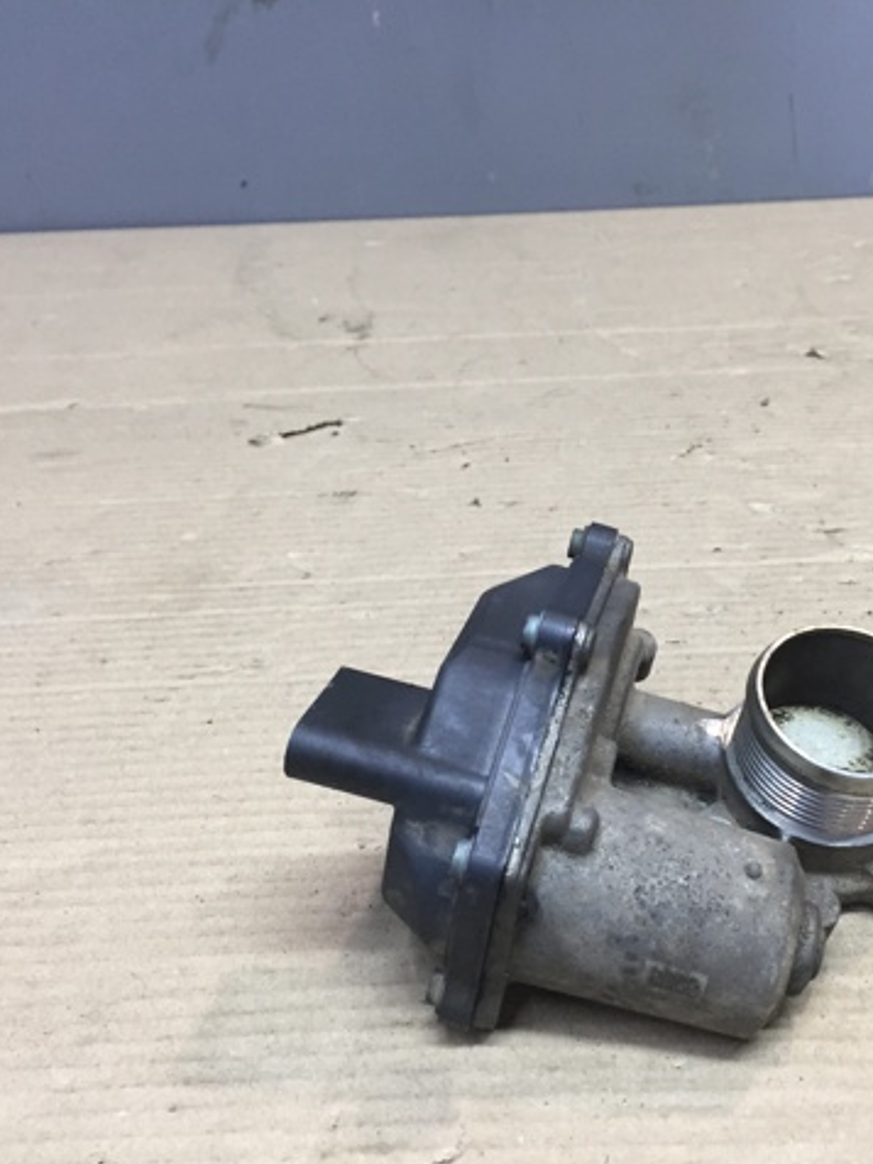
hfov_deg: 36.4
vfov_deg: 47.9
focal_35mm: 39
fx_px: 1311
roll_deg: +1.2
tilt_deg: -30.9
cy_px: 582
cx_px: 592
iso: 80
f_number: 2.2
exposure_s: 1/33
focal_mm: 4.15
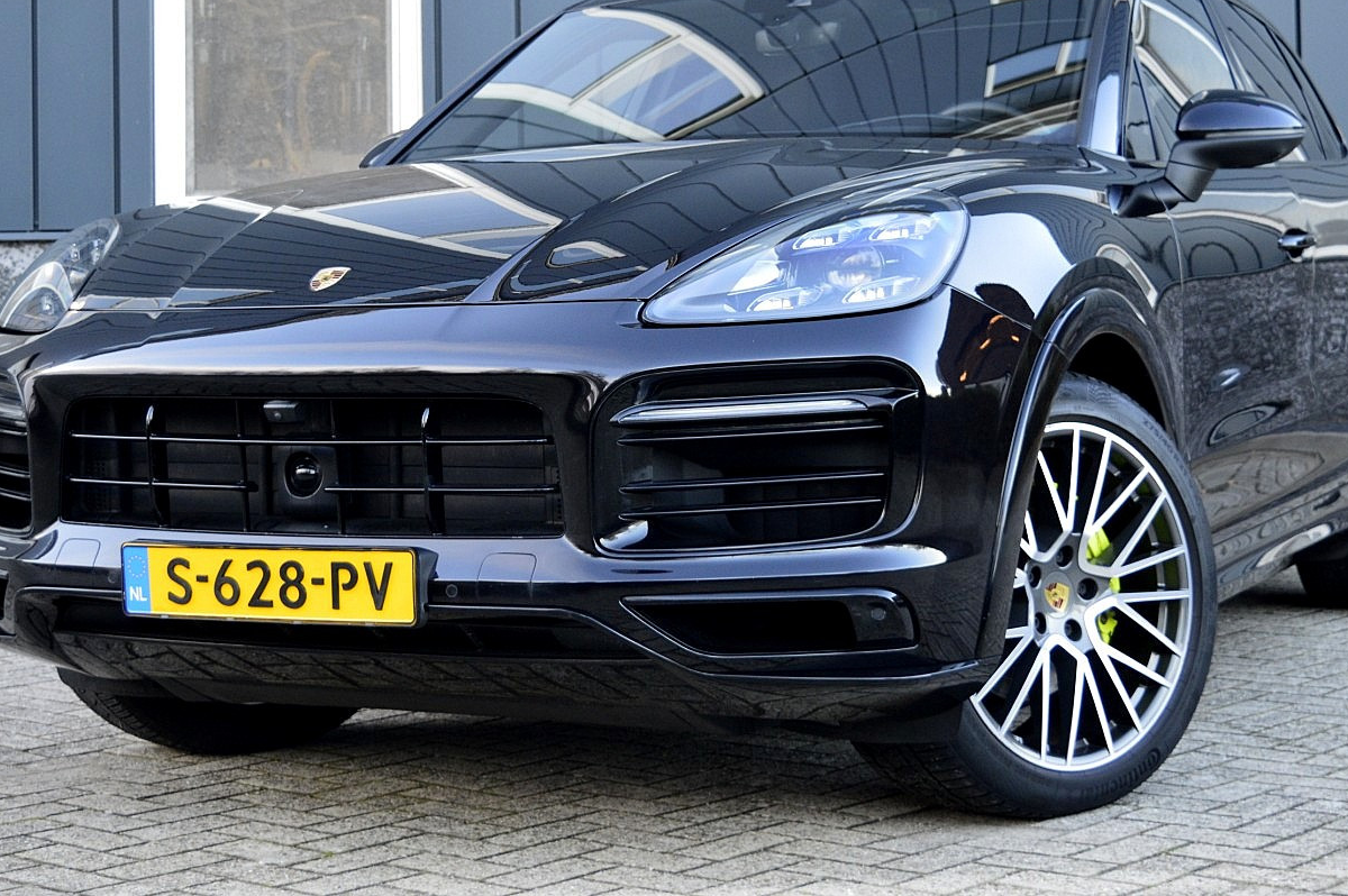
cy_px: 291
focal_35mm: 69
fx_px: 2581
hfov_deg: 29.3
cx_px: 676
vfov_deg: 19.6
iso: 800
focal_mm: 34
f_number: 5
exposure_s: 1/60
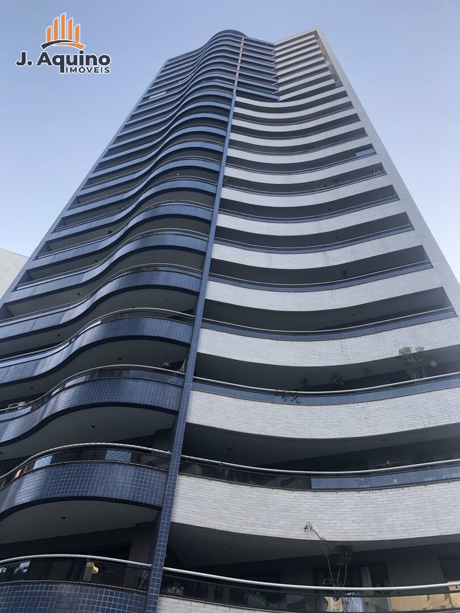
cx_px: 230
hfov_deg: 49.7
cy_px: 306
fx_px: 496
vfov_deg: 63.4
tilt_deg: +53.0
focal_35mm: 28
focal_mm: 4
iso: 32
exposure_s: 1/120
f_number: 1.8
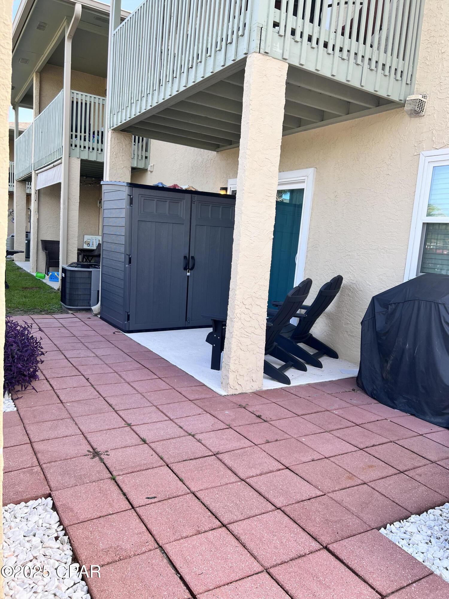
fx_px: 450
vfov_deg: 67.3
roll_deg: -3.8
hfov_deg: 53.1
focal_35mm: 26
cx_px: 224
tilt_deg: -5.4
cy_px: 300
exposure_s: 1/410
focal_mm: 5.7
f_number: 1.5
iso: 50
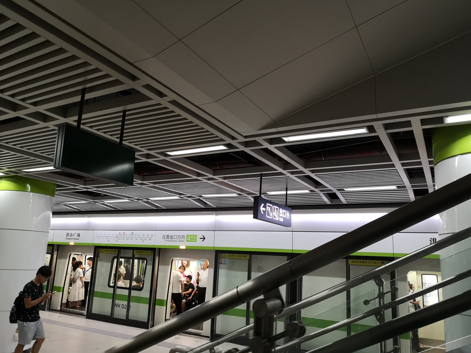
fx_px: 367
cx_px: 236
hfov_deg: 65.3
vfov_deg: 51.4
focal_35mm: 27
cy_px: 176
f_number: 1.8
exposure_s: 1/100
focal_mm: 3.95
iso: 400
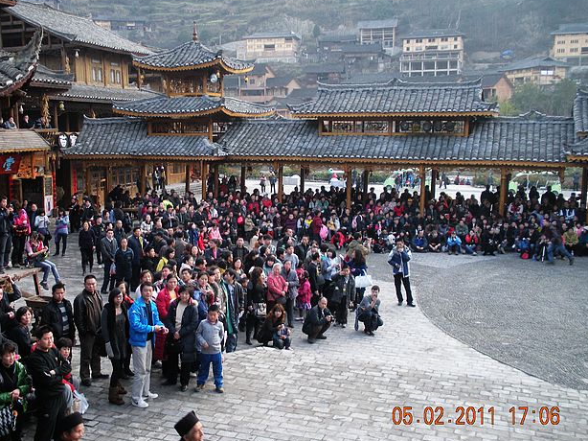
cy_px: 212
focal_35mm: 42
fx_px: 713
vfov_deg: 34.3
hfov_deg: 44.7
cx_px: 260
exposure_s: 1/60
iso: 83
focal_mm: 6.3
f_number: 3.5
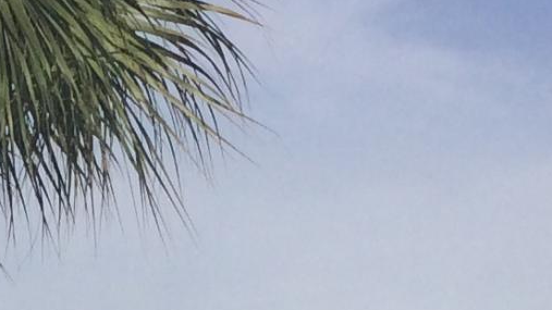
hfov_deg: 11.5
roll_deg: +0.9
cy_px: 1150
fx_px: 2737
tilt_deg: -5.0
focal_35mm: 187
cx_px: 123
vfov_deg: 5.7
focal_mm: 4.15
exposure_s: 1/4115
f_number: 2.2
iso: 32
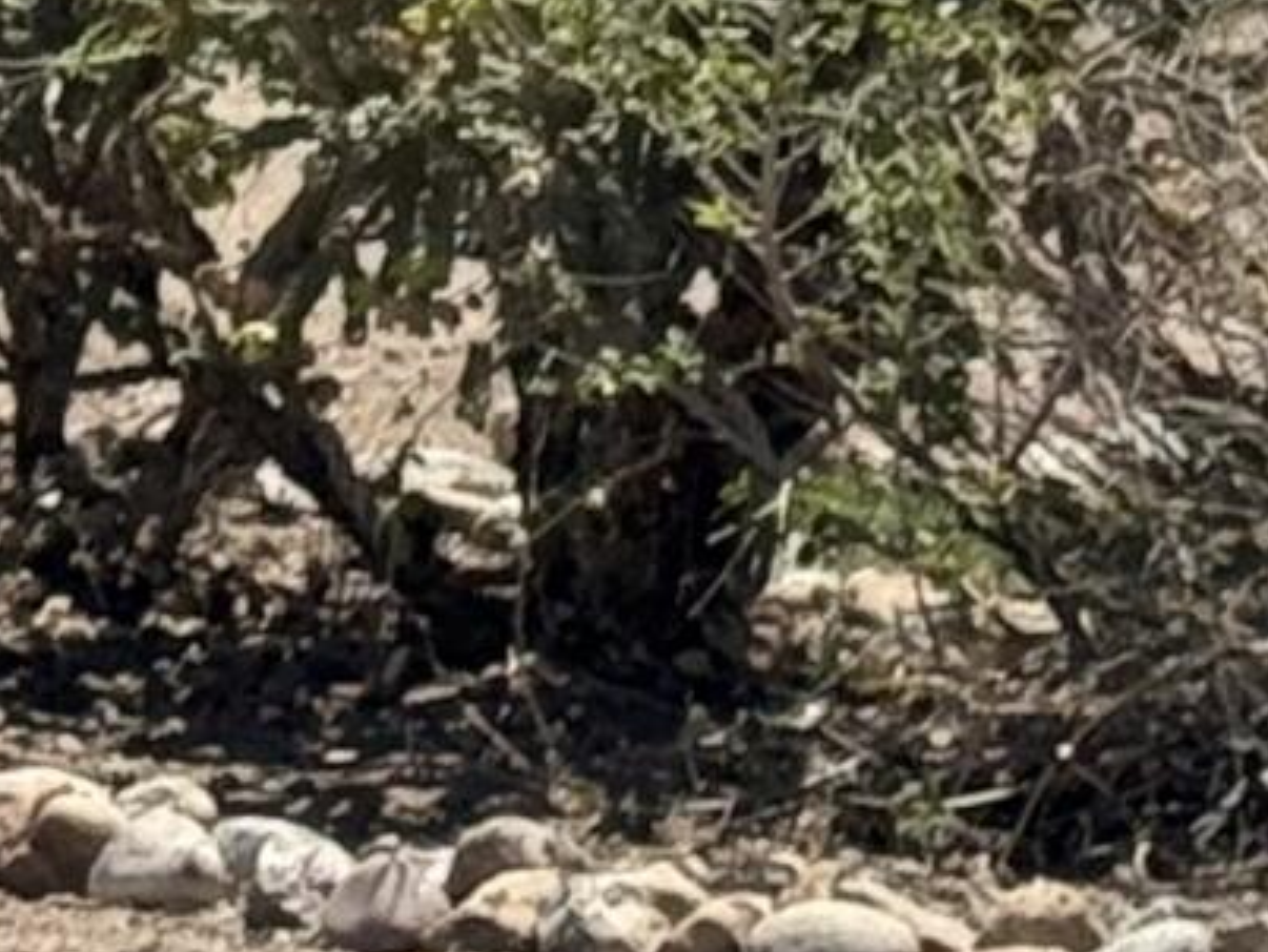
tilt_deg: +0.5
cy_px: -1437
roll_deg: -0.3
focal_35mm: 358
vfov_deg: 4.1
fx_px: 13122
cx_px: -1259
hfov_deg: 5.4
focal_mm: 6.76
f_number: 1.78
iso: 64
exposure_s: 1/5376
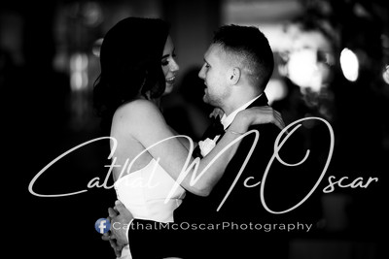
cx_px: 194
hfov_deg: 10.5
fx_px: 2108
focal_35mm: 195
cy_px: 130
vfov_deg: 7.0
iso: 640
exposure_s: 1/250
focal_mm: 195
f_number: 2.8
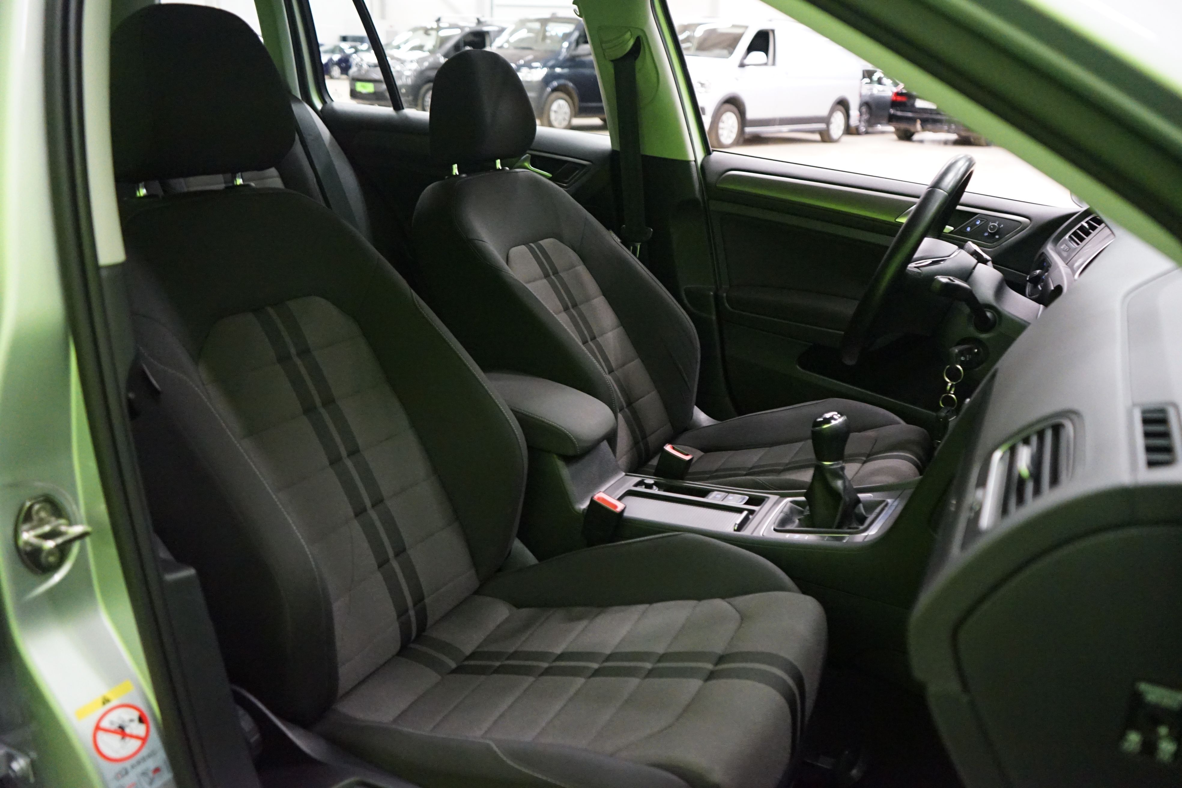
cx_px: 591
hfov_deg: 65.5
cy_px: 394
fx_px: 919
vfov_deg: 46.4
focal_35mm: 28
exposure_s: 1/40
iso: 6400
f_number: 3.5
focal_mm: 28
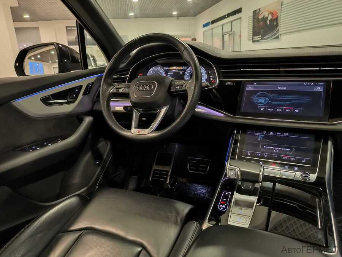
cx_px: 171
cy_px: 128
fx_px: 237
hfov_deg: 71.6
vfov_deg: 56.8
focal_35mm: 24
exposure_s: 1/25
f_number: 1.9
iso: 500
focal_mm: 6.92
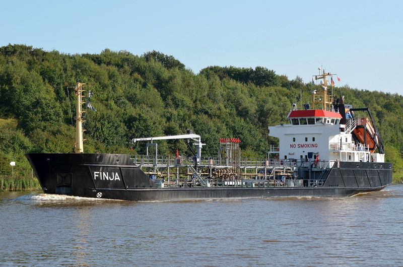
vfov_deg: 13.0
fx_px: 1173
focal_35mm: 105
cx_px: 202
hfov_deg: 19.5
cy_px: 134
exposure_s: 1/640
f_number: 6.3
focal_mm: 70
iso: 200
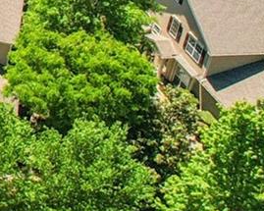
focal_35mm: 157
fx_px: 1226
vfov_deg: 9.1
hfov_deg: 8.6
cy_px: -241
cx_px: -675
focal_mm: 8.4
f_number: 2.8
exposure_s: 1/180
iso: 130
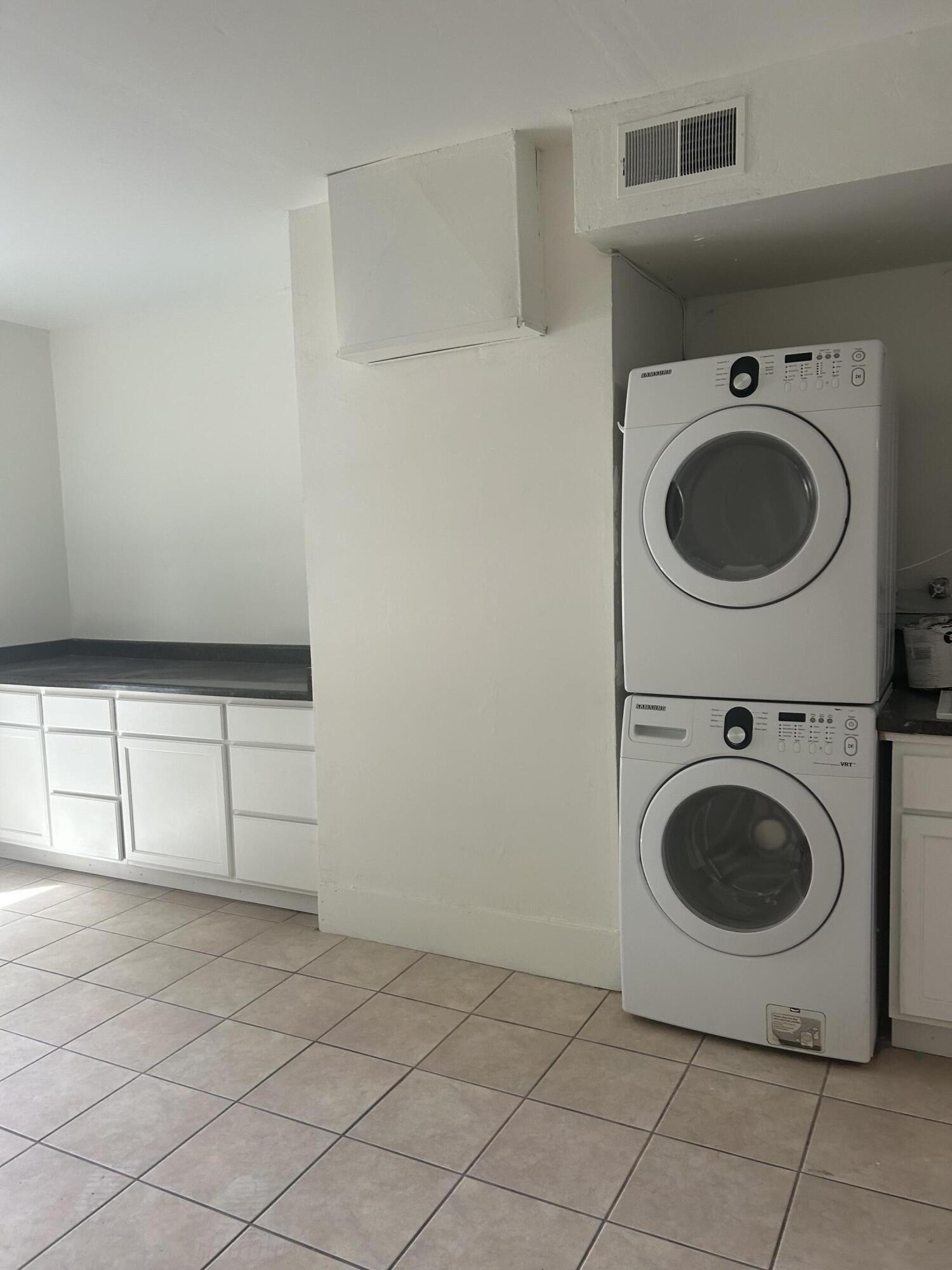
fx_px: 953
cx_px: 476
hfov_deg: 53.1
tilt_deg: -4.1
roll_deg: +1.7
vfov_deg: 67.3
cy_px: 635
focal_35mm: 26
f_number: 1.5
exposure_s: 1/121
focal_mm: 5.7
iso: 100
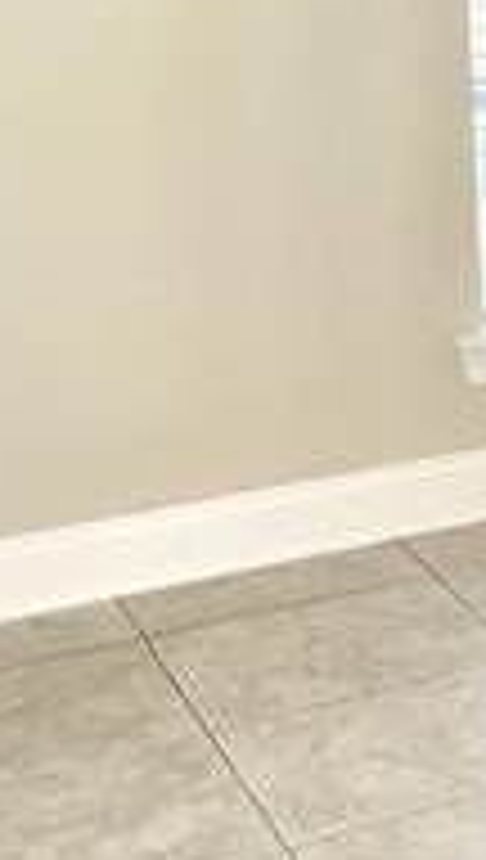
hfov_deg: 9.8
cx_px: 1318
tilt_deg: -5.3
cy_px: -54
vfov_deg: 20.1
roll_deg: +0.1
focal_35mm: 102
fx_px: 2328
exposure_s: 1/30
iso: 100
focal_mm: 2.22
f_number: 2.2
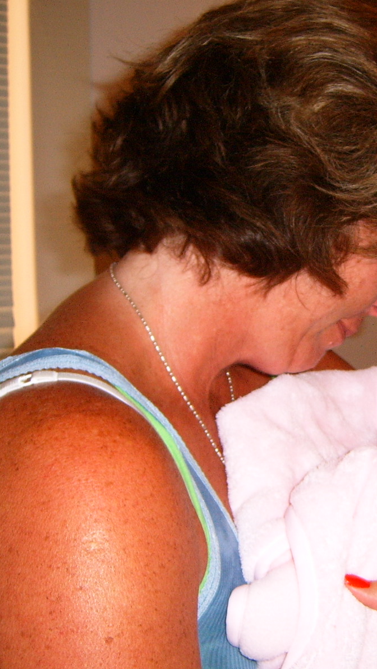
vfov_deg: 38.5
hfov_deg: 21.5
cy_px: 335
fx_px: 959
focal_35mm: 54
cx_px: 373
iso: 141
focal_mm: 6.2
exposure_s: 1/30
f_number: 2.9
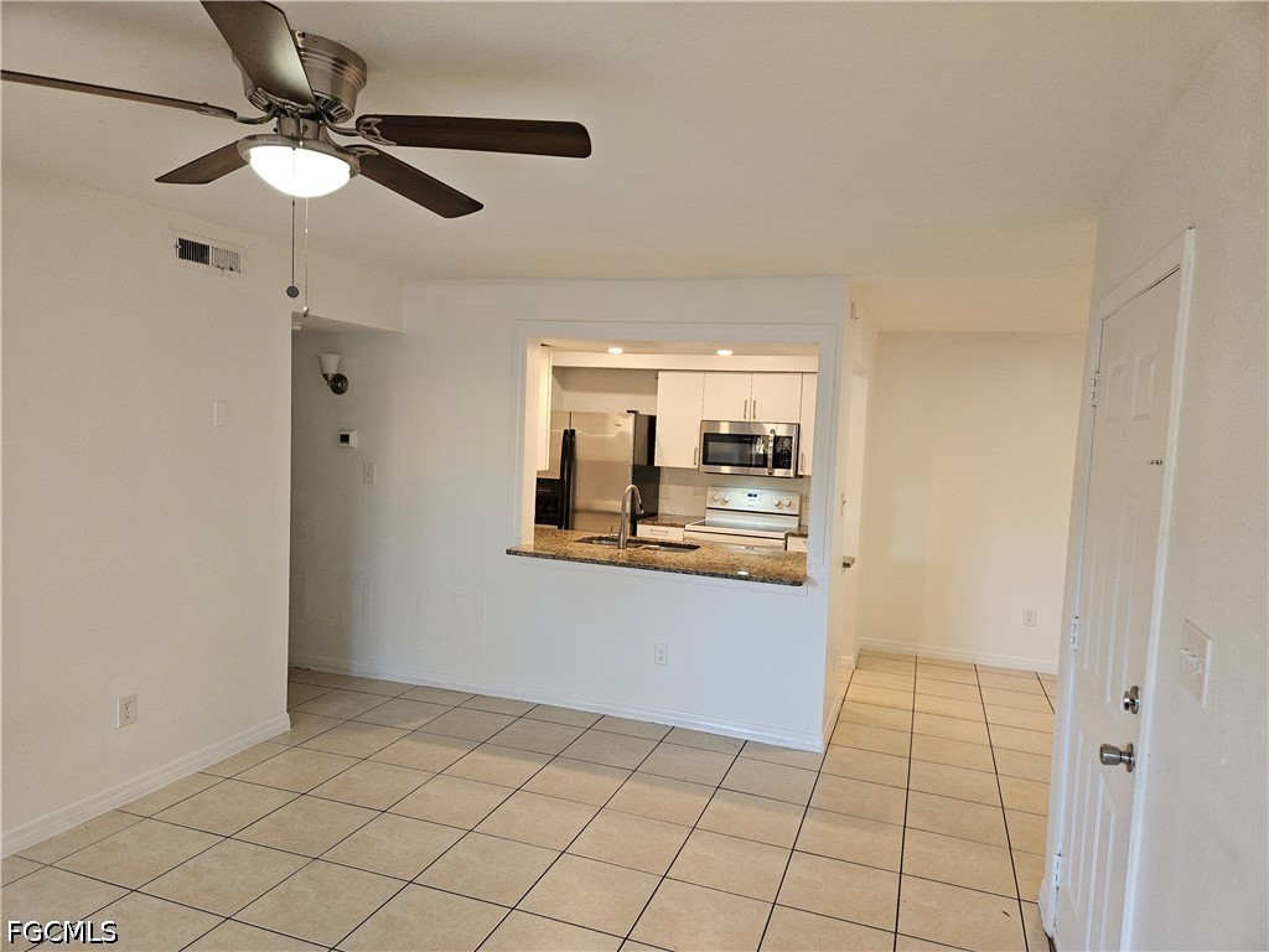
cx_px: 634
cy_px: 476
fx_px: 843
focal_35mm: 23
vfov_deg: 58.9
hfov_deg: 73.9
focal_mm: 5.4
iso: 80
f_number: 1.8
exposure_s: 1/60
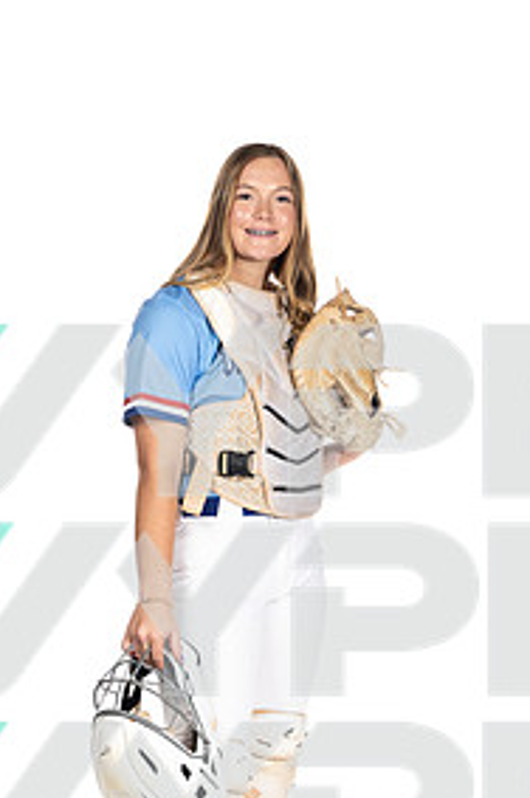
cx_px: 259
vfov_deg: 25.7
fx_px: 1727
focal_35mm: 78
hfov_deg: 17.5
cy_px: 612
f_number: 6.3
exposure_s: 1/250
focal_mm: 49
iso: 400
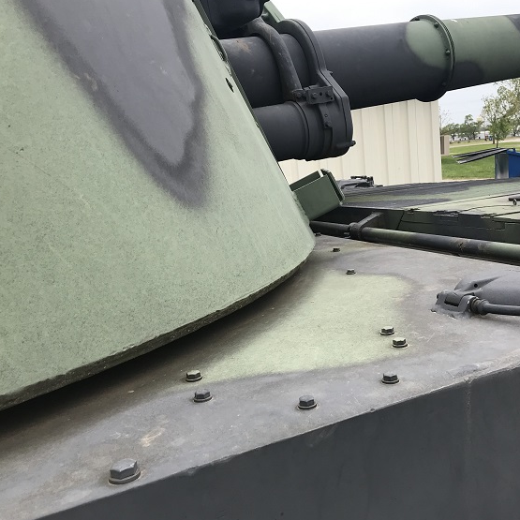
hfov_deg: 45.6
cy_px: 248
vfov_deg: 46.0
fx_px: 612
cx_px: 332
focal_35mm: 36
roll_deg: +4.7
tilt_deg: -9.1
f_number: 1.8
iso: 20
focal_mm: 3.99
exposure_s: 1/887
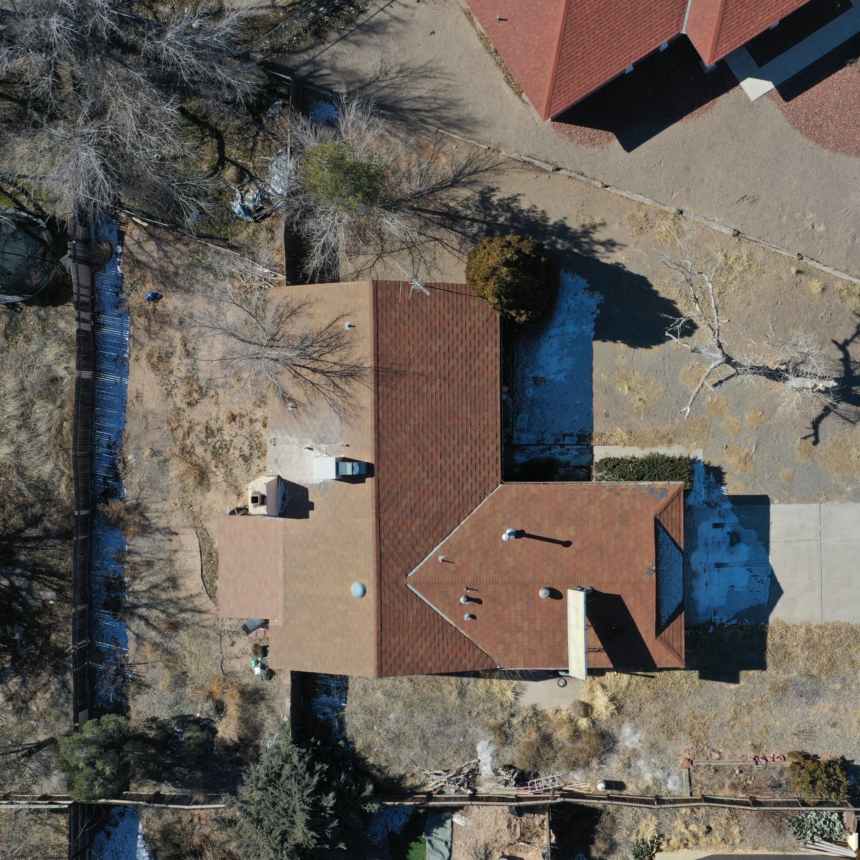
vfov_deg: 46.0
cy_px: 428
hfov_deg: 45.3
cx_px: 578
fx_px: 1012
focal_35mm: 36
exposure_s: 1/500
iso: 100
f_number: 5.6
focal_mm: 10.26
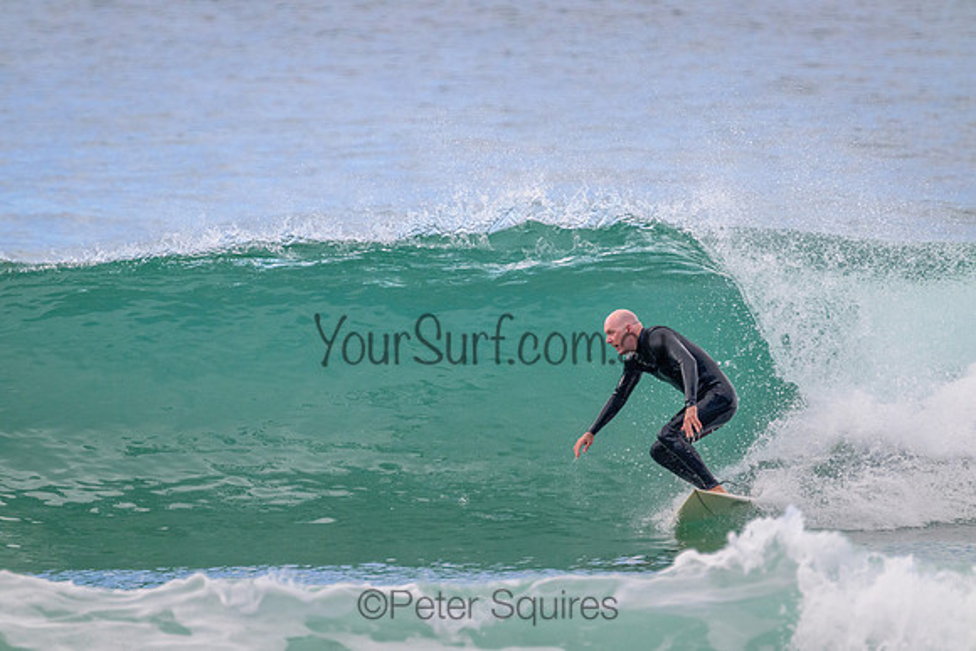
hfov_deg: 2.6
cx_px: 488
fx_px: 21693
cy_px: 326
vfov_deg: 1.7
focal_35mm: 800
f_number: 13
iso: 2500
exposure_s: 1/2000
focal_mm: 800
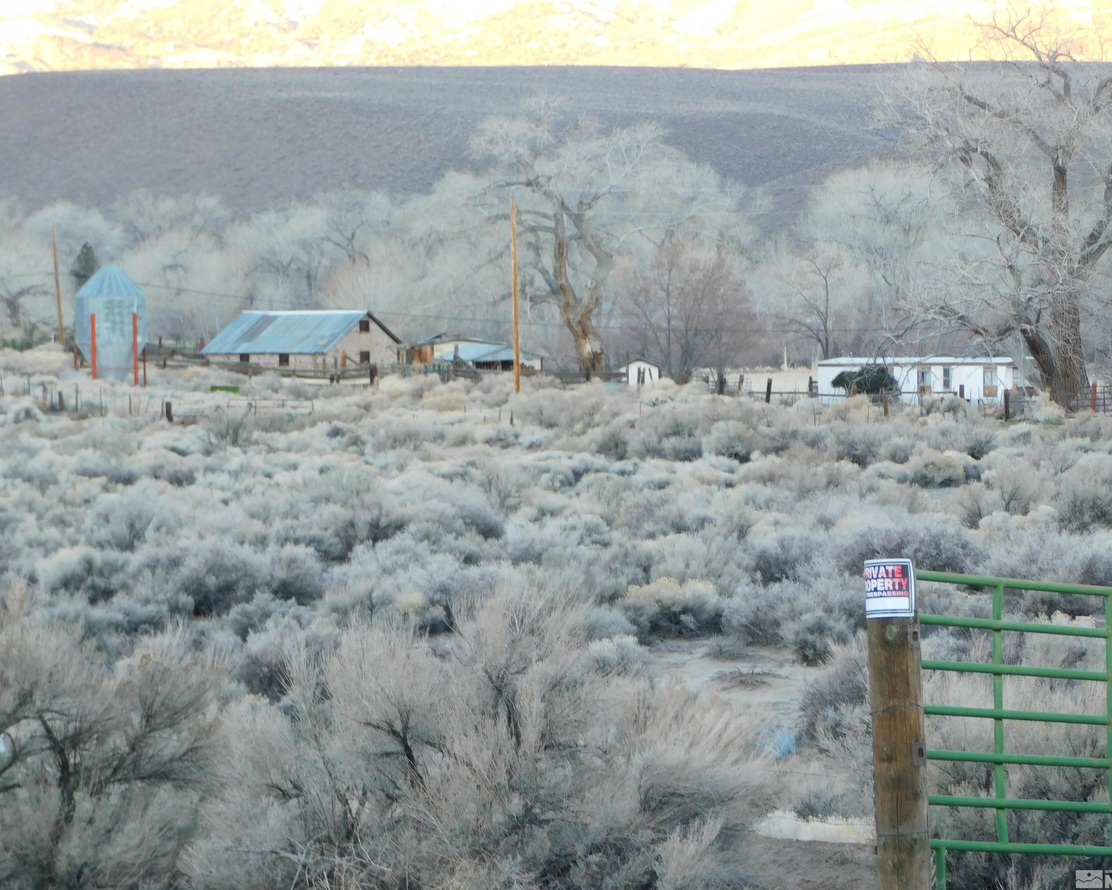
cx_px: 556
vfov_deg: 7.3
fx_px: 6944
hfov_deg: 9.2
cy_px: 445
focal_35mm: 211
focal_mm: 35.9
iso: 140
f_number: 5.4
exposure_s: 1/30
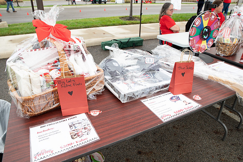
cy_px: 81
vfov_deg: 49.5
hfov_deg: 69.4
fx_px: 175
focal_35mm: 26
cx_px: 122
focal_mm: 26
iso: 640
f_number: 5
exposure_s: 1/160
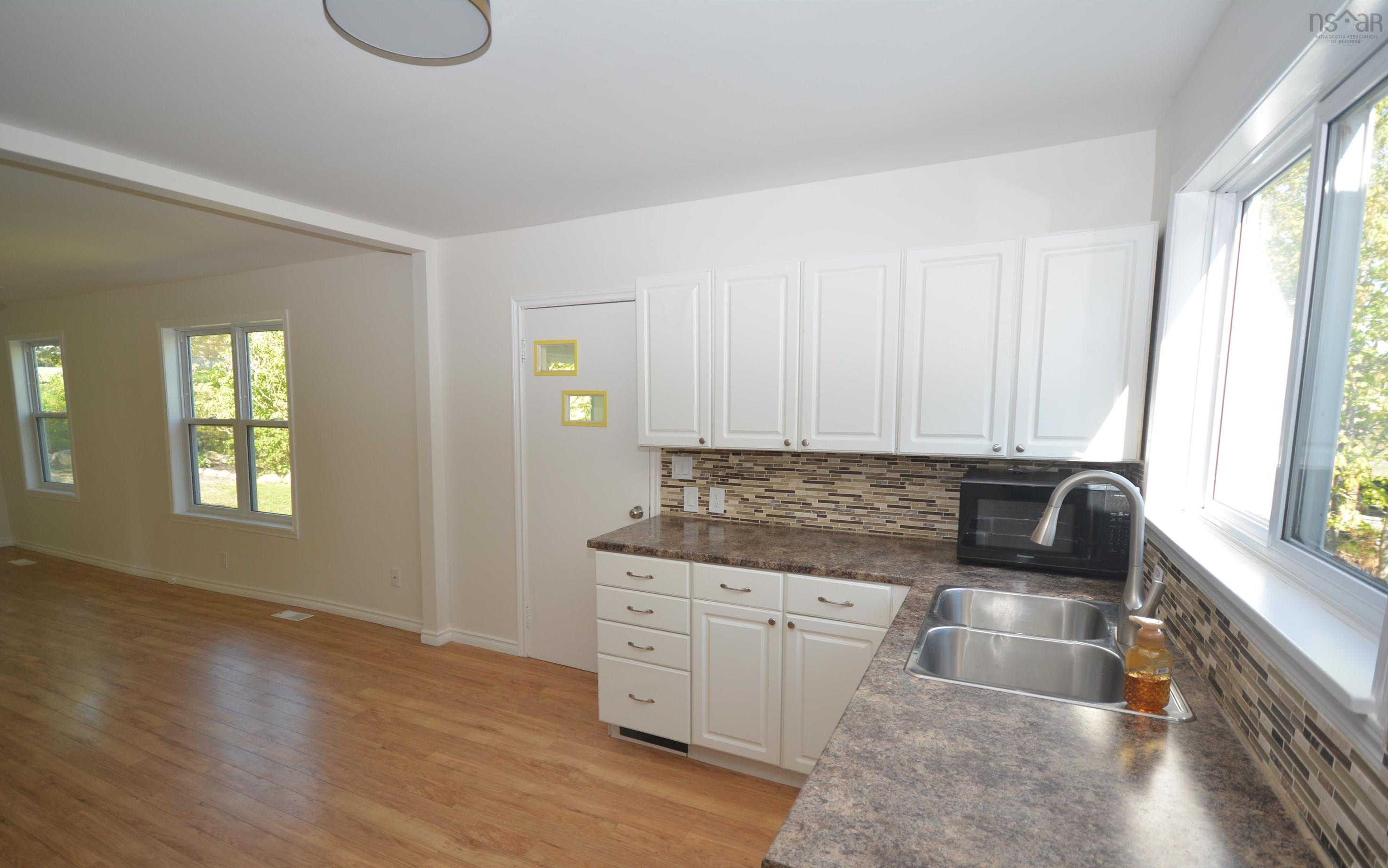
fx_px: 663
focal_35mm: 18
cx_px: 666
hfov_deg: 92.6
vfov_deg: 66.2
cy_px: 480
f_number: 4.5
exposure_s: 1/80
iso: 200
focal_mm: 11
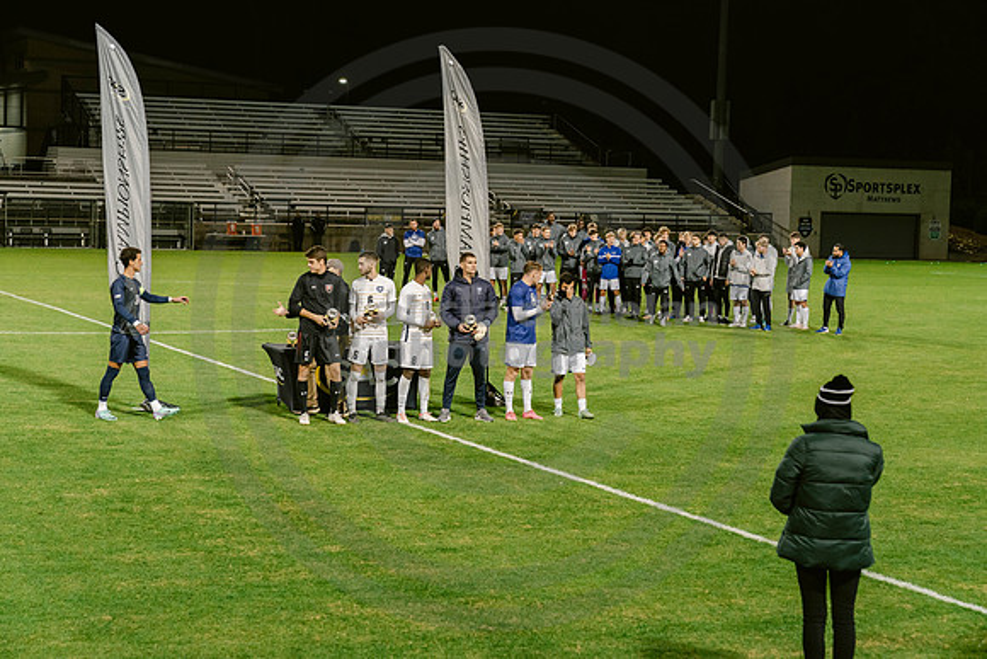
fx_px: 1920
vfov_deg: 19.5
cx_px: 494
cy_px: 330
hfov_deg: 28.8
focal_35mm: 70
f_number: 4.5
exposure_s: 1/200
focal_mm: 70
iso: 2000
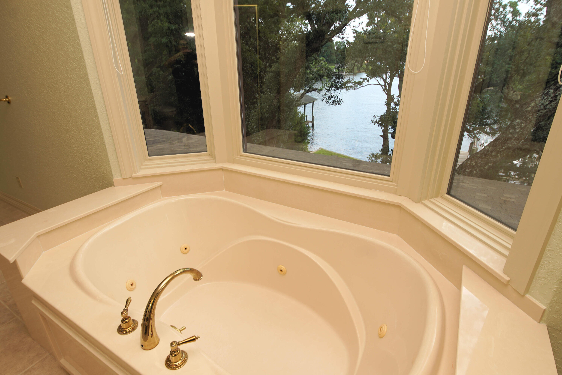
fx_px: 281
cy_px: 188
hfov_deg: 90.0
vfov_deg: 67.4
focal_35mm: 18
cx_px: 281
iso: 100
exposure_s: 1/100
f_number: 5.6
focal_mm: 12
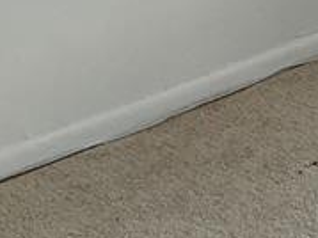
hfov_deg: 11.1
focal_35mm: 160
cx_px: 650
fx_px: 1469
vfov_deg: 8.8
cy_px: -236
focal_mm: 3
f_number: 1.8
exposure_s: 1/60
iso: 40
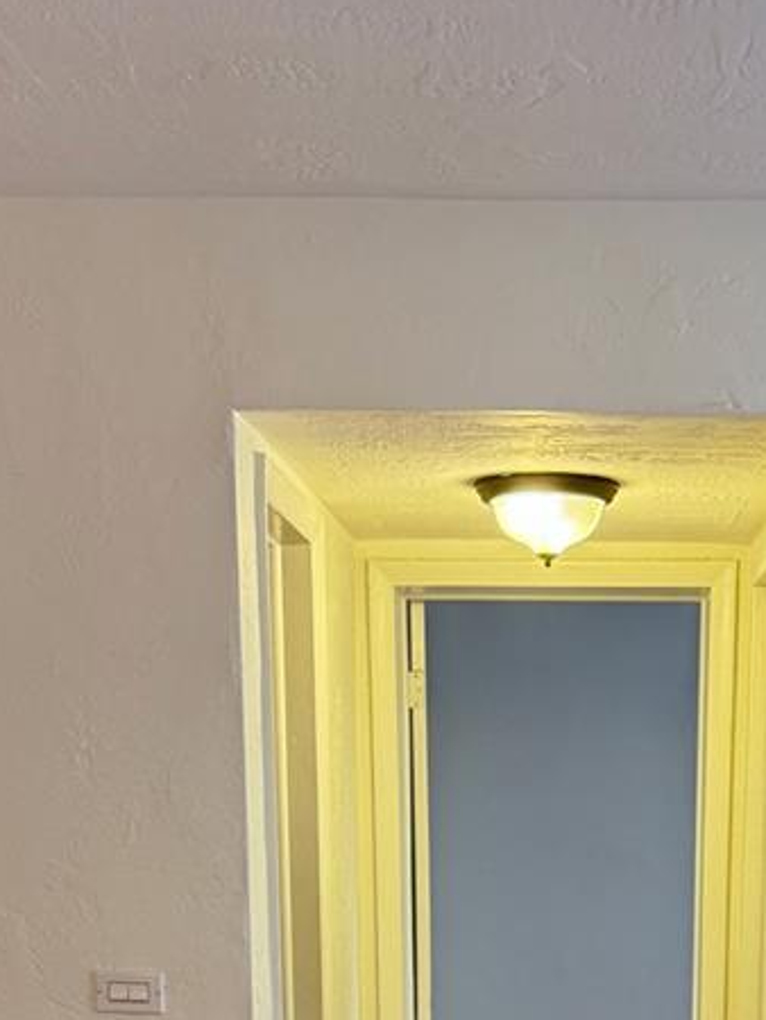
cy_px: 1167
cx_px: 573
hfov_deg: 22.7
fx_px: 1887
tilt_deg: -10.2
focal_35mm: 64
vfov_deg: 27.3
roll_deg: -0.4
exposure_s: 1/60
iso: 250
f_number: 1.78
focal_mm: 6.76
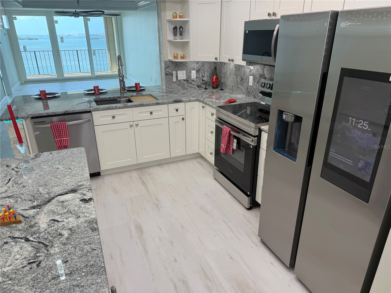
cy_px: 146
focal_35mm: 24
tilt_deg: -21.2
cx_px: 196
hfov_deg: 71.6
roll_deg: +0.6
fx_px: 271
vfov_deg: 56.8
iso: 100
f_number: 1.78
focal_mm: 6.76
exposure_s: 1/248
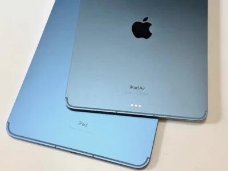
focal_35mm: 48
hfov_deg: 39.7
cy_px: 86
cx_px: 114
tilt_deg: -67.8
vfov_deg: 30.3
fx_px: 316
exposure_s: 1/120
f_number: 1.78
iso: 80
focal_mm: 6.86
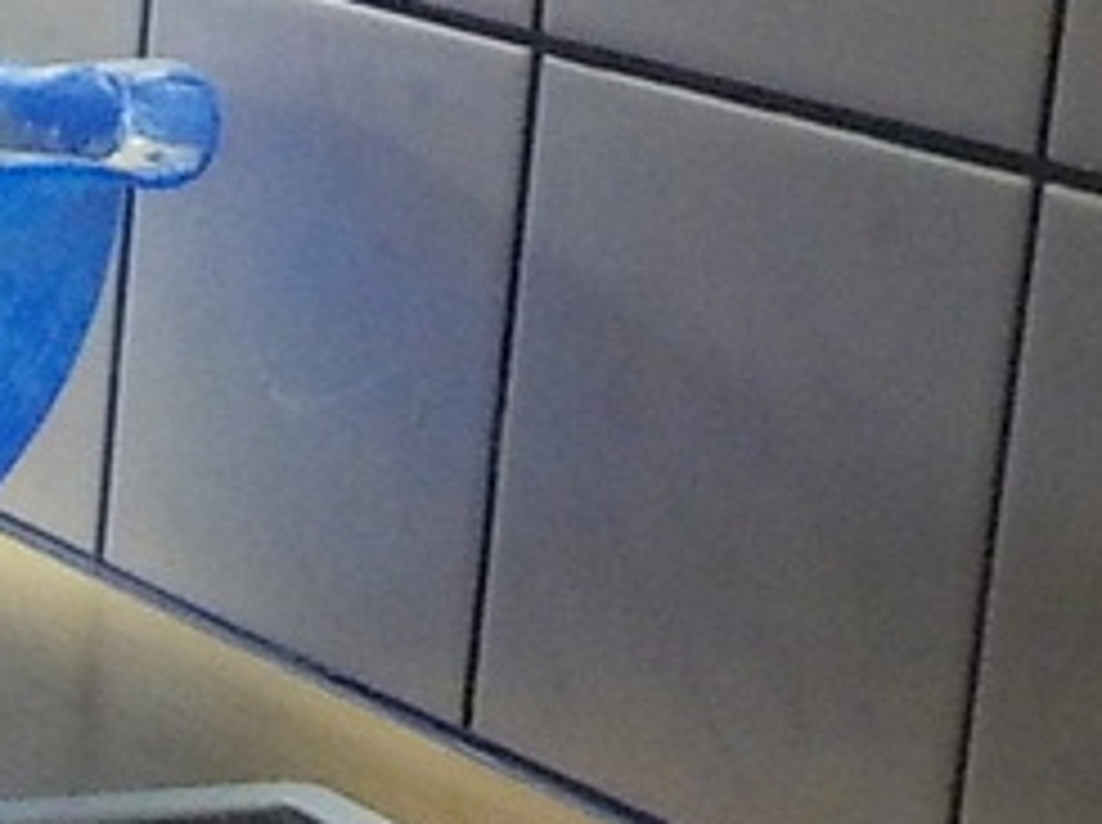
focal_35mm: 157
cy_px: 810
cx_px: -1408
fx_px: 4991
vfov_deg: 9.4
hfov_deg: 10.9
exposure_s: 1/30
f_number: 3.3
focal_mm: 4.1
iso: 400
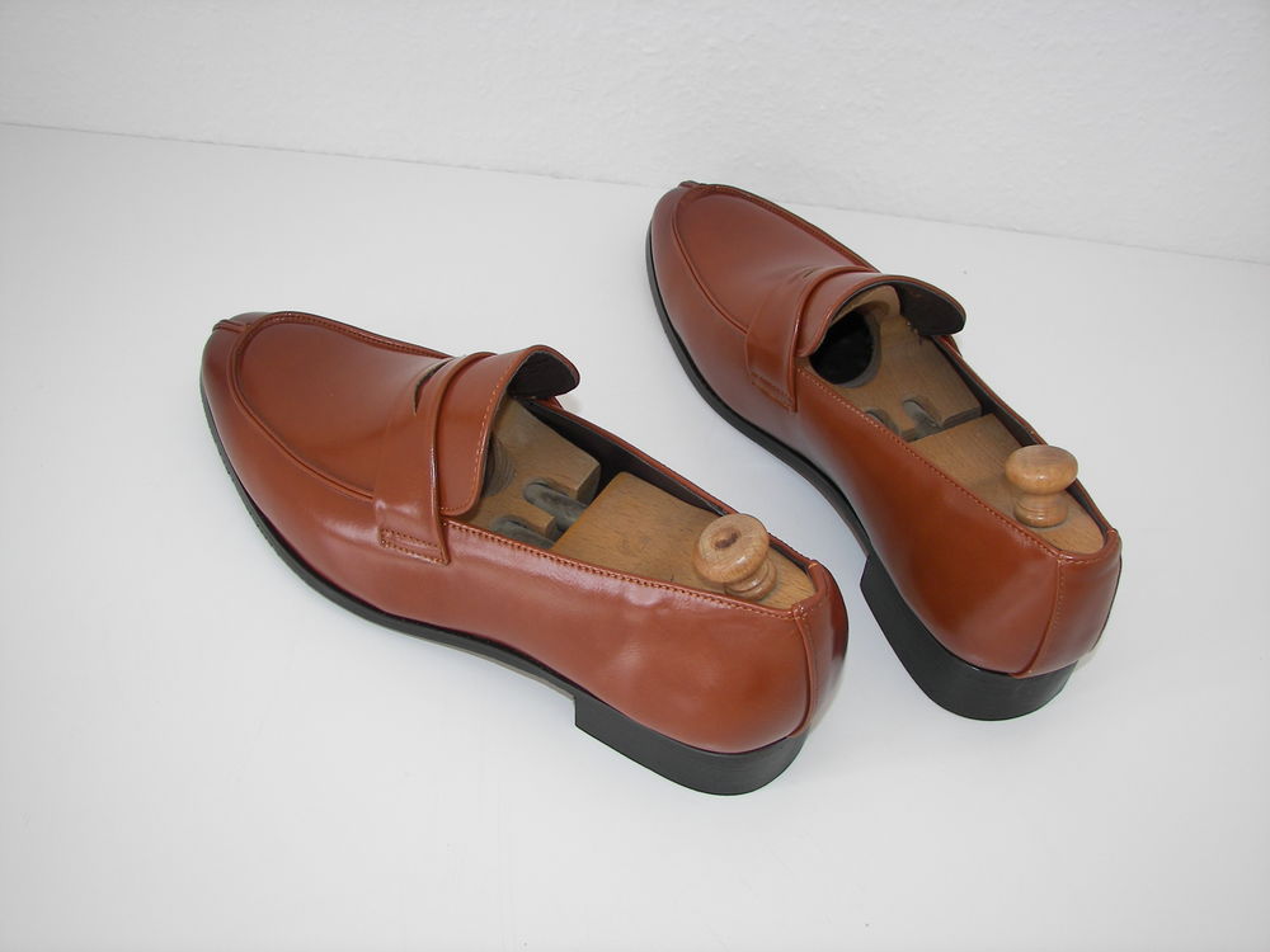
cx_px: 635
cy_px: 476
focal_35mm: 36
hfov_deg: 51.4
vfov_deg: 39.7
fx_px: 1321
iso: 50
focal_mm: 6
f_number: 2.8
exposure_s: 1/40
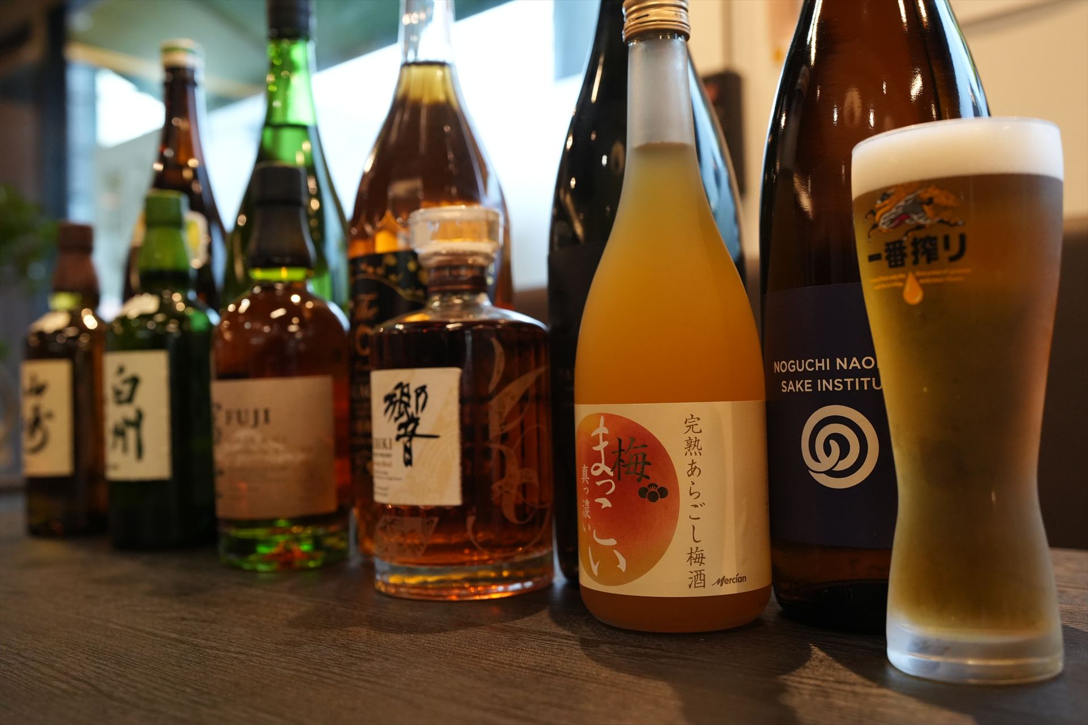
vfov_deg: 37.9
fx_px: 1058
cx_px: 544
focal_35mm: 35
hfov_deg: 54.4
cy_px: 362
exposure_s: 1/100
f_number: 4.5
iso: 3200
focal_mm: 35
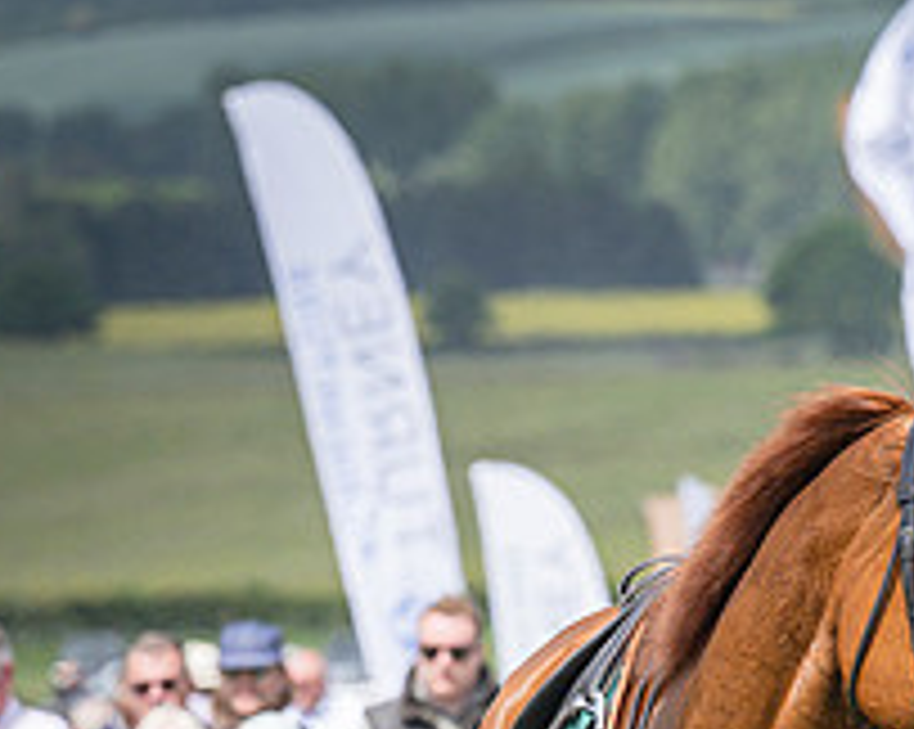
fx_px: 15296
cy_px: 1123
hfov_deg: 3.4
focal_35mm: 566
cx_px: 889
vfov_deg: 2.7
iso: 400
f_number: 5
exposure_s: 1/2500
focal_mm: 160
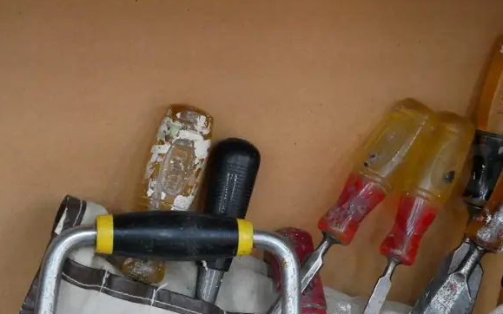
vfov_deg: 17.0
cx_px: 281
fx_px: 1028
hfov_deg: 27.5
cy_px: 317
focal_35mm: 75
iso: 3200
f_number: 5.6
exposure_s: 1/30
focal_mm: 20
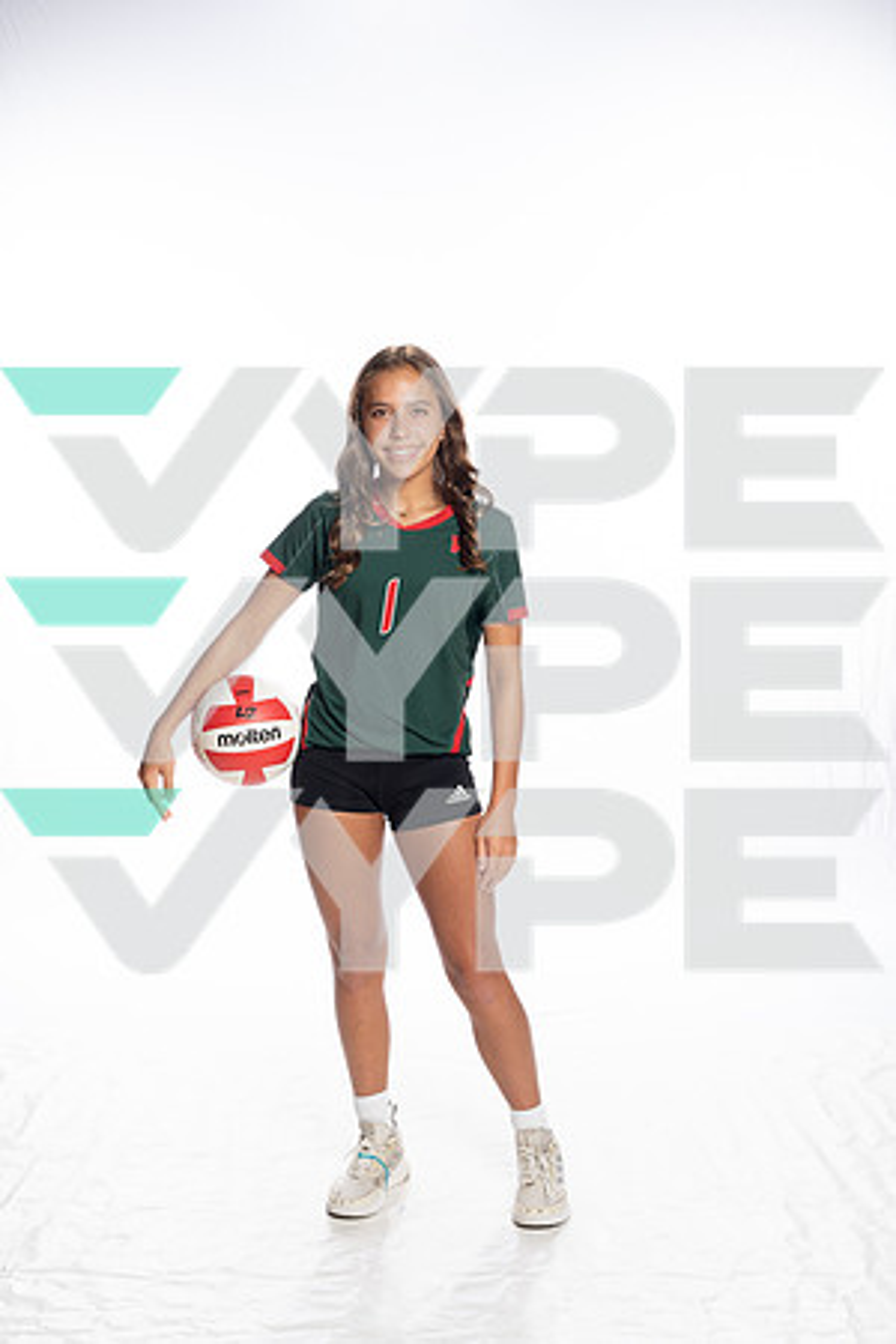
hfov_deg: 27.0
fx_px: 1867
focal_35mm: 50
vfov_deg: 39.6
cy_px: 672
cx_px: 448
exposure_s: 1/250
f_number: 8
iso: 400
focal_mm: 50
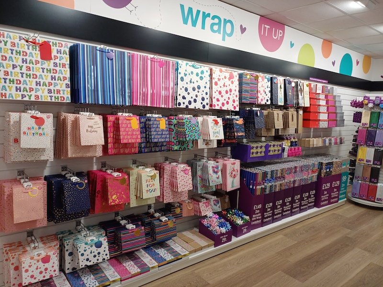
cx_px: 192
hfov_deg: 69.4
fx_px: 277
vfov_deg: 54.9
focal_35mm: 25
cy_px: 144
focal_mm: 4.65
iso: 80
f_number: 1.8
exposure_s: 1/100
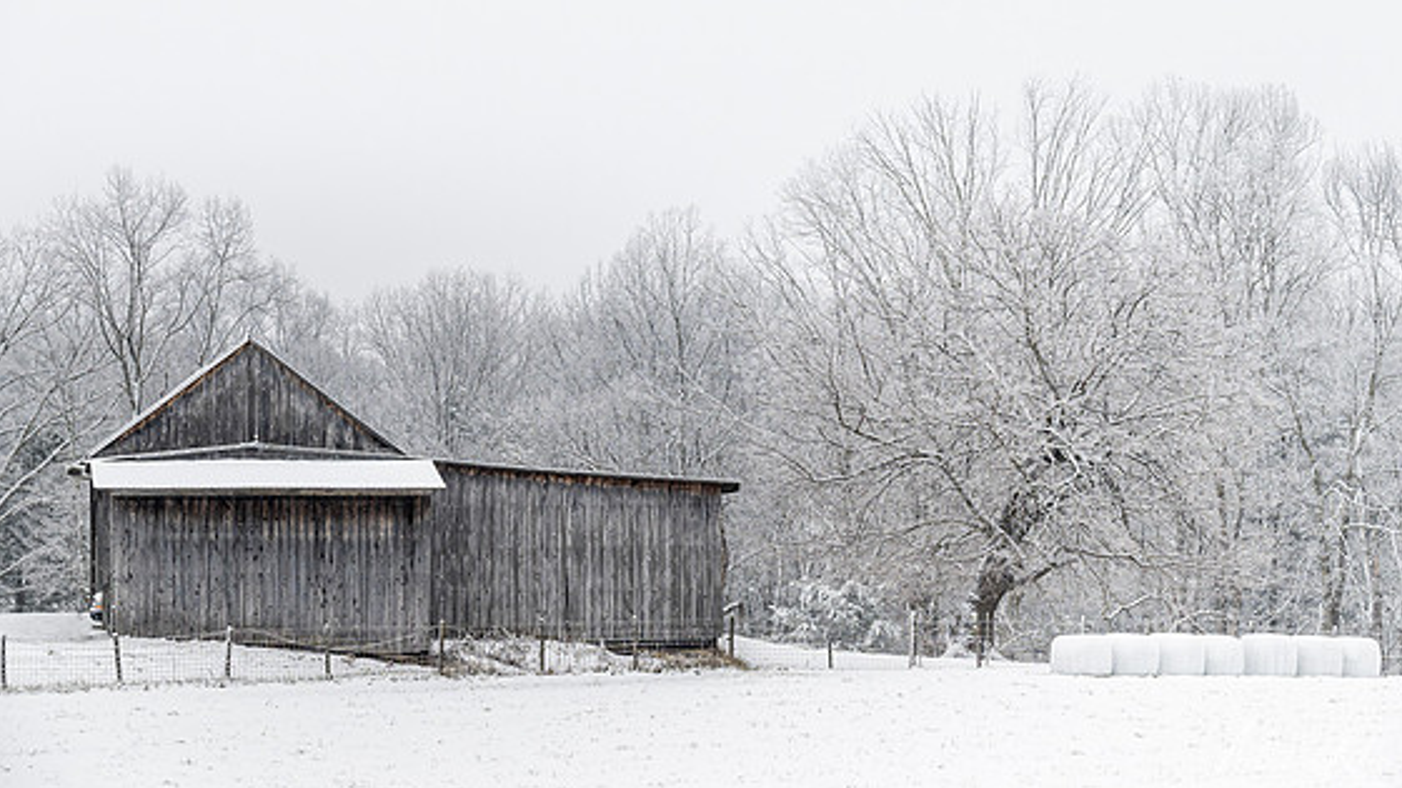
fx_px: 5725
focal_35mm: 154
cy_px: 312
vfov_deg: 7.9
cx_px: 715
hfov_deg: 14.0
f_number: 8
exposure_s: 1/160
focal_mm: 91
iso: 180
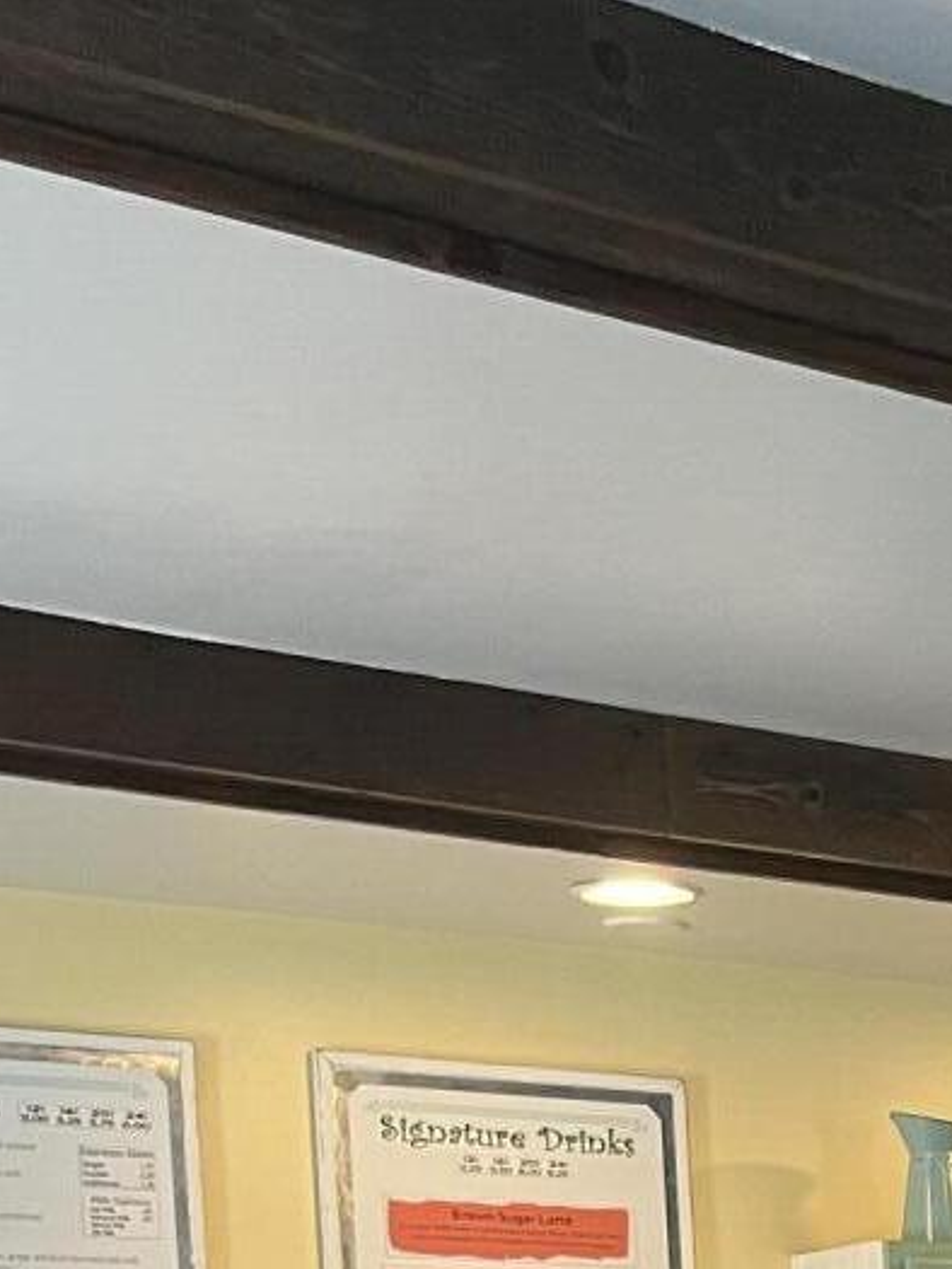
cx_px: 1426
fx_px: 3629
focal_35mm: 99
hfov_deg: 14.0
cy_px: 1873
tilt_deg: -4.5
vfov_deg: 17.8
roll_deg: +2.2
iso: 125
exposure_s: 1/60
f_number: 1.6
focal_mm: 5.1
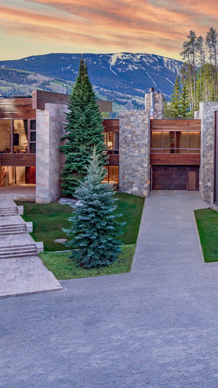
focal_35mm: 38
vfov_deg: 52.8
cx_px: 174
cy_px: 194
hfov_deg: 30.4
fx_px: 390
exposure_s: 1/25
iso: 800
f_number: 2.8
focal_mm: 16
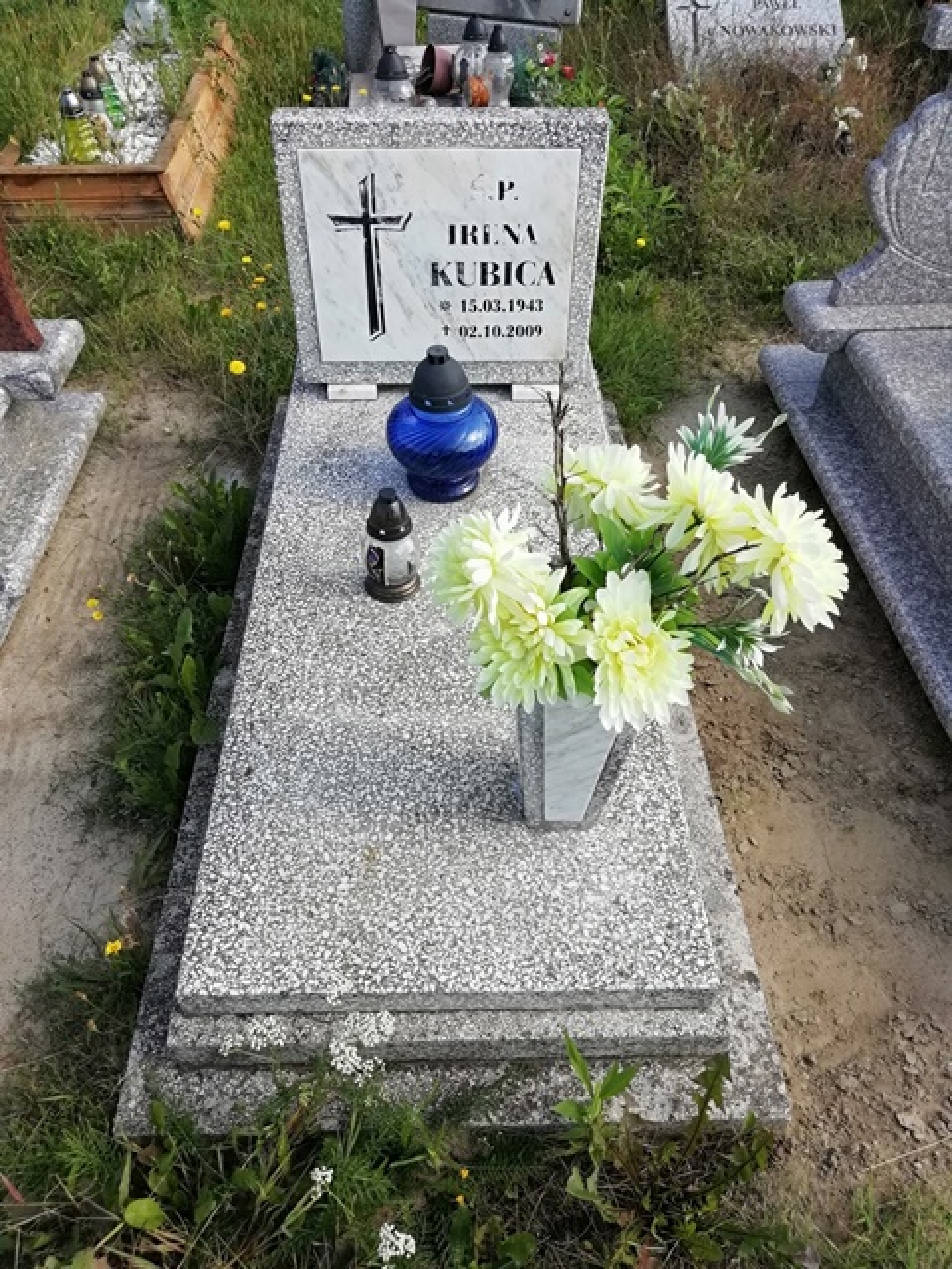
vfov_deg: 67.3
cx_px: 476
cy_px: 634
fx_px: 953
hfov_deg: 53.1
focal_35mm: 26
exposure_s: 1/544
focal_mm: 3.21
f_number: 2.2
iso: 50
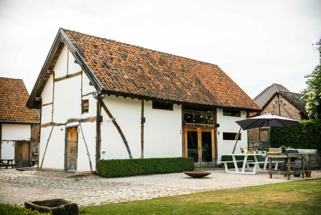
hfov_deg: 48.4
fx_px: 357
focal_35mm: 40
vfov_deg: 33.4
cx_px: 160
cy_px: 108
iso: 500
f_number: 9
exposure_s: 1/640
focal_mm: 40
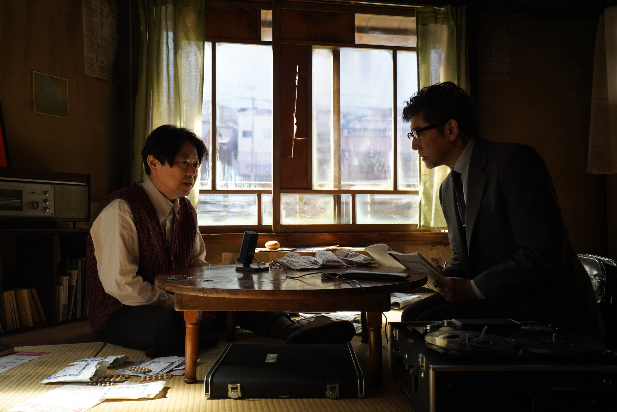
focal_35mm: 30
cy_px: 206
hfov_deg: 61.9
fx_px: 514
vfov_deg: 43.6
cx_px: 308
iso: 2500
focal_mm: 30
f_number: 5
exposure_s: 1/40
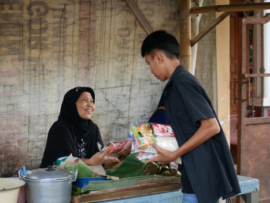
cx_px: 135
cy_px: 102
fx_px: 702
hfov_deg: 21.8
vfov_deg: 16.4
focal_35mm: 90
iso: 200
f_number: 4.1
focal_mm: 45
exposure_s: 1/60
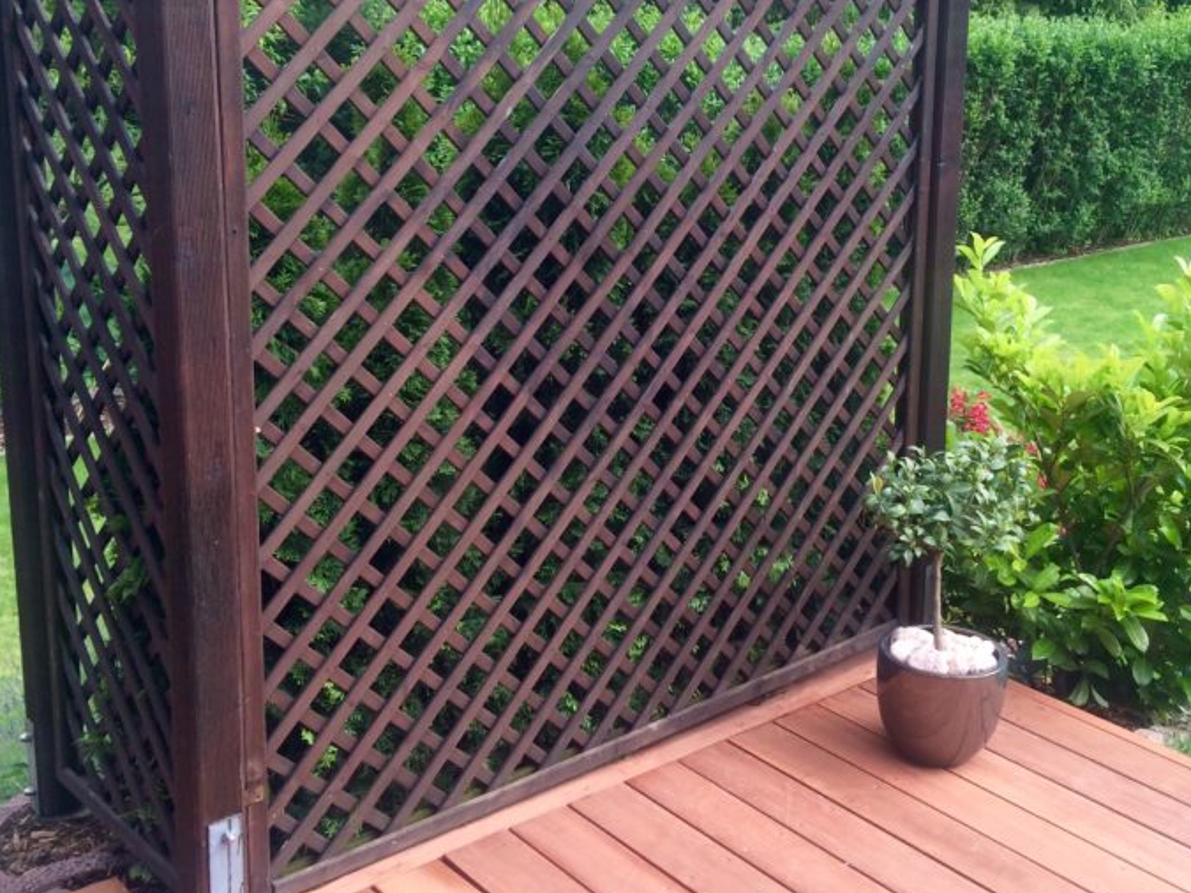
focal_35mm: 44
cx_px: 759
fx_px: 1514
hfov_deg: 42.6
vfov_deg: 32.7
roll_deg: -1.8
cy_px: 325
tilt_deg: -12.7
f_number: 2.2
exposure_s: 1/376
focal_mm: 4.15
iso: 32
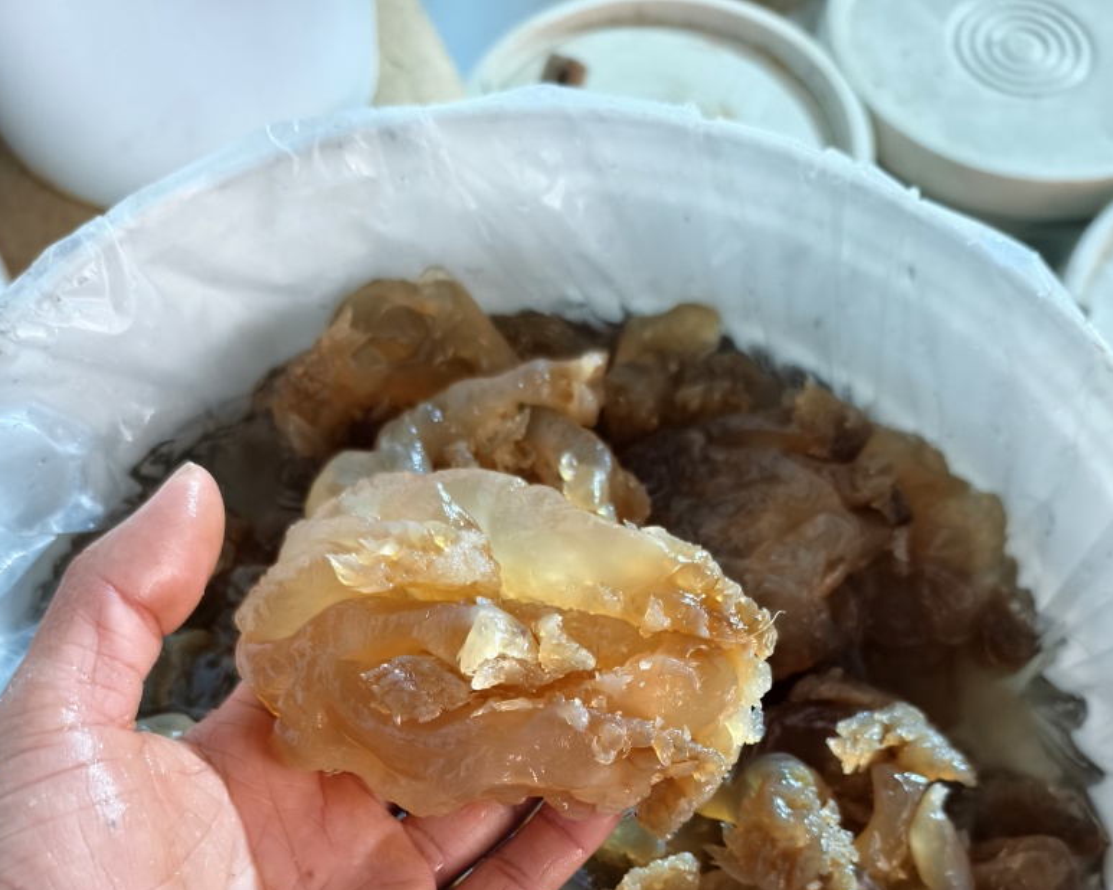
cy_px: 767
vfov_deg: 43.8
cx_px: 541
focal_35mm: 31
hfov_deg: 57.2
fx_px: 1021
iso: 2610
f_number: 1.57
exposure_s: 1/14.3
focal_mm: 5.6
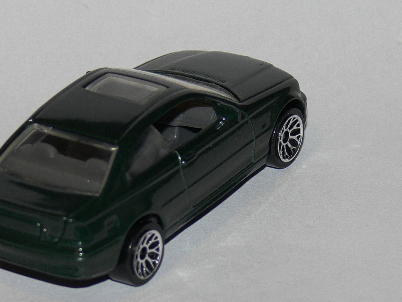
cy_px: 166
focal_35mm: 276
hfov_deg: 7.2
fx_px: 3205
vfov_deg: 5.4
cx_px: 145
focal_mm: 26.8
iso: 100
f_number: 3.6
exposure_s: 1/30
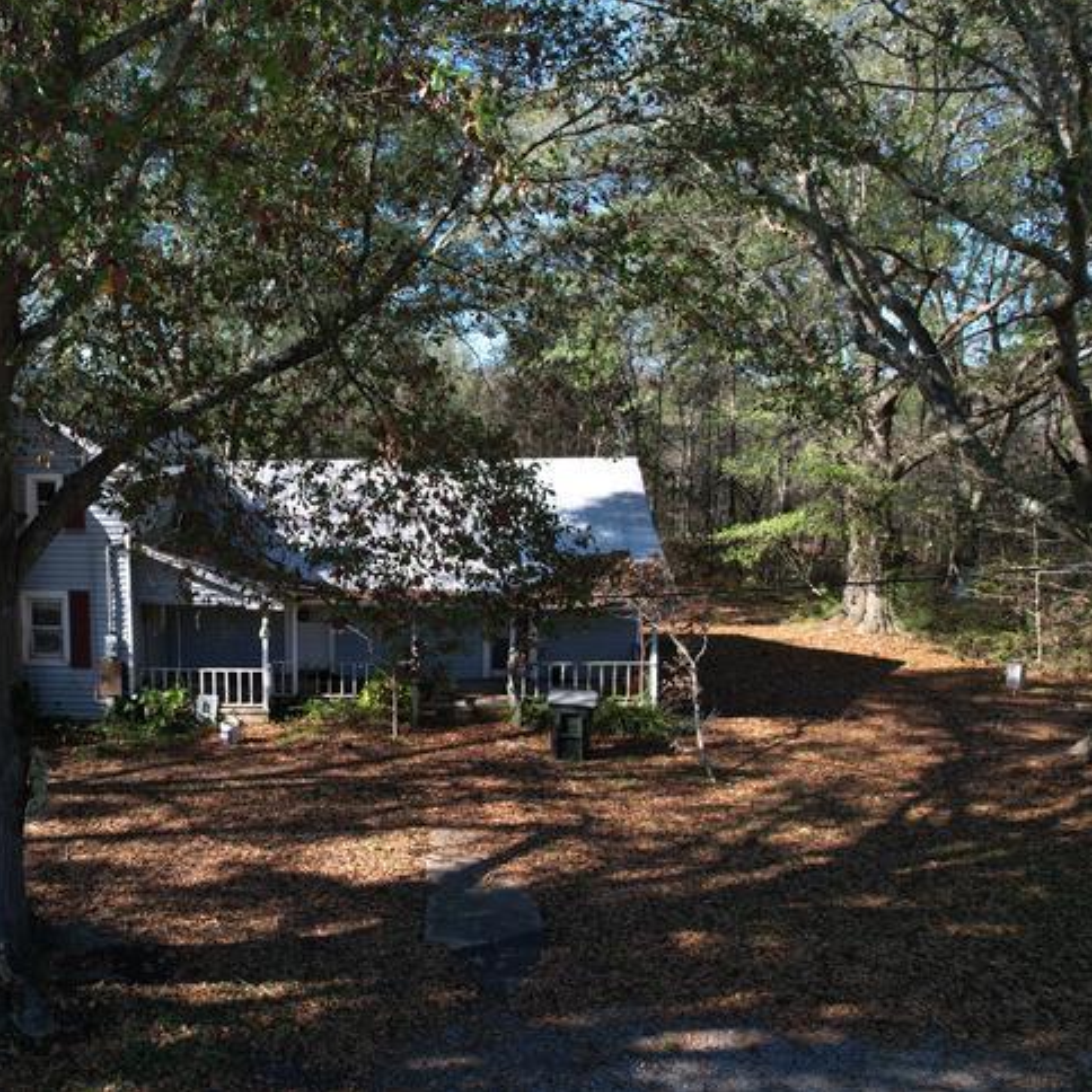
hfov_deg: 53.3
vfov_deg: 55.6
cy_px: 532
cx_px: 282
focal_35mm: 29
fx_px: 1035
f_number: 2.8
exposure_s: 1/15
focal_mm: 8.38
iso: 100
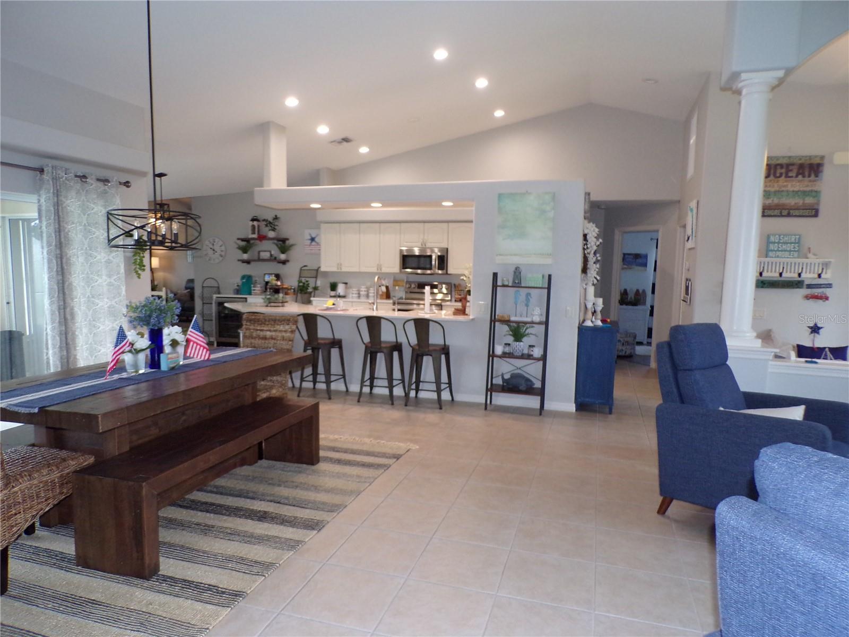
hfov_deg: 71.6
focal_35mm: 24
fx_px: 589
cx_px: 424
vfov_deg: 56.8
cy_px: 318
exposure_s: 1/34
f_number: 3
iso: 236
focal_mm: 4.3
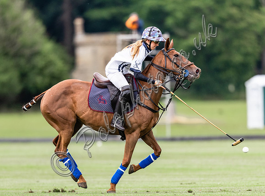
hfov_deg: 2.8
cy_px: 130
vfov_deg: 2.1
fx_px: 5416
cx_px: 95
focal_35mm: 711
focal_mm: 500
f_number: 4
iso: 800
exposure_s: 1/2000
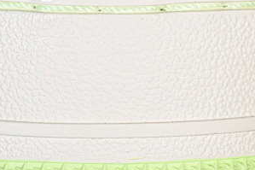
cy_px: -136
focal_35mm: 271
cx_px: 115
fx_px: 1918
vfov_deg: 5.0
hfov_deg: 7.6
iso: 160
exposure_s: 1/80
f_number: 7.1
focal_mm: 50
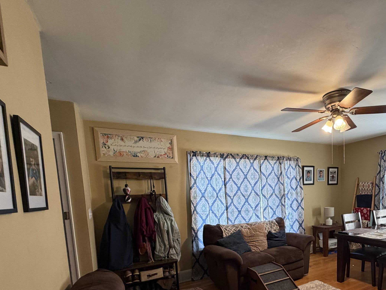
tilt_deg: -5.4
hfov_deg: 76.2
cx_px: 261
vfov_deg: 60.1
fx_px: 234
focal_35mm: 21
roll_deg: +1.9
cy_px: 217
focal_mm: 2.22
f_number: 2.2
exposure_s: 1/60
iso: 250
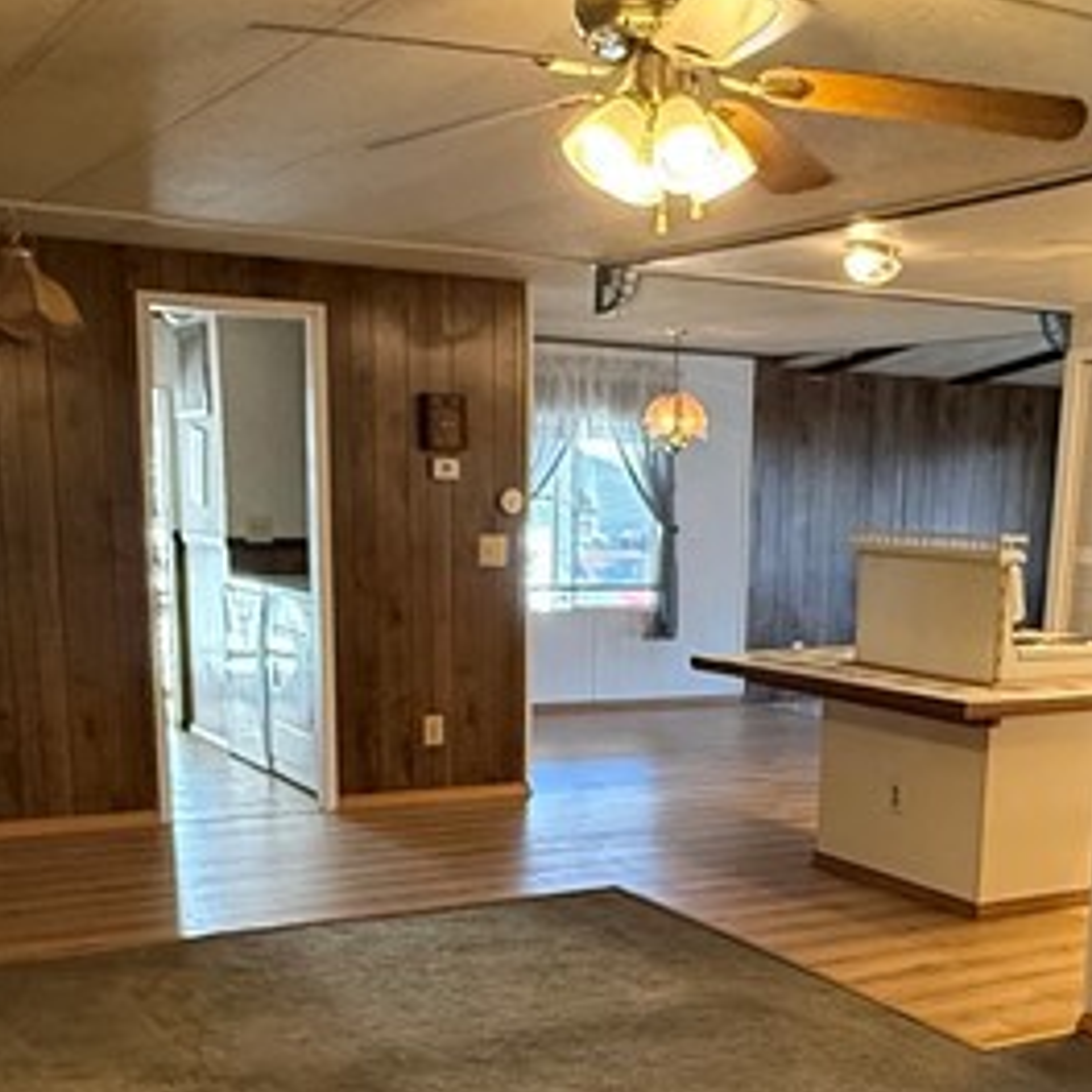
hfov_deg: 35.1
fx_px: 1713
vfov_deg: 34.0
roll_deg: -1.8
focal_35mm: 48
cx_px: 703
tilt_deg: -13.4
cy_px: 918
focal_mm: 2.22
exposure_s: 1/120
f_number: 2.2
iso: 500
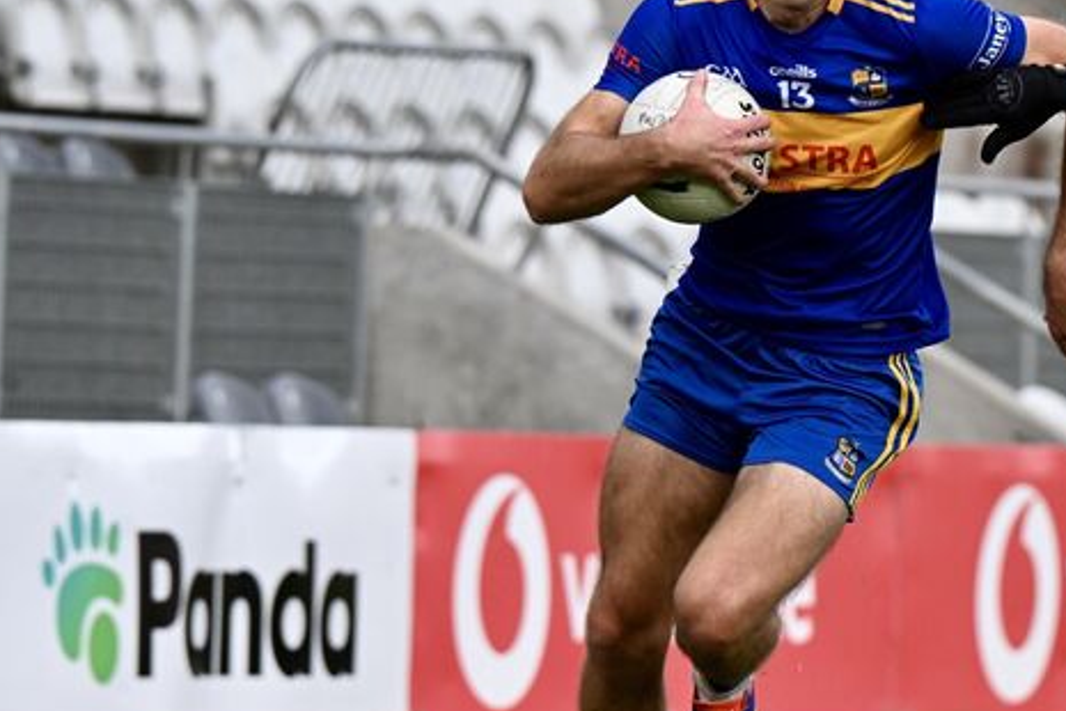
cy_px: 329
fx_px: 15278
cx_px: 807
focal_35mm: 516
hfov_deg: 4.0
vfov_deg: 2.7
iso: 2000
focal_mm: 300
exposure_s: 1/800
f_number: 6
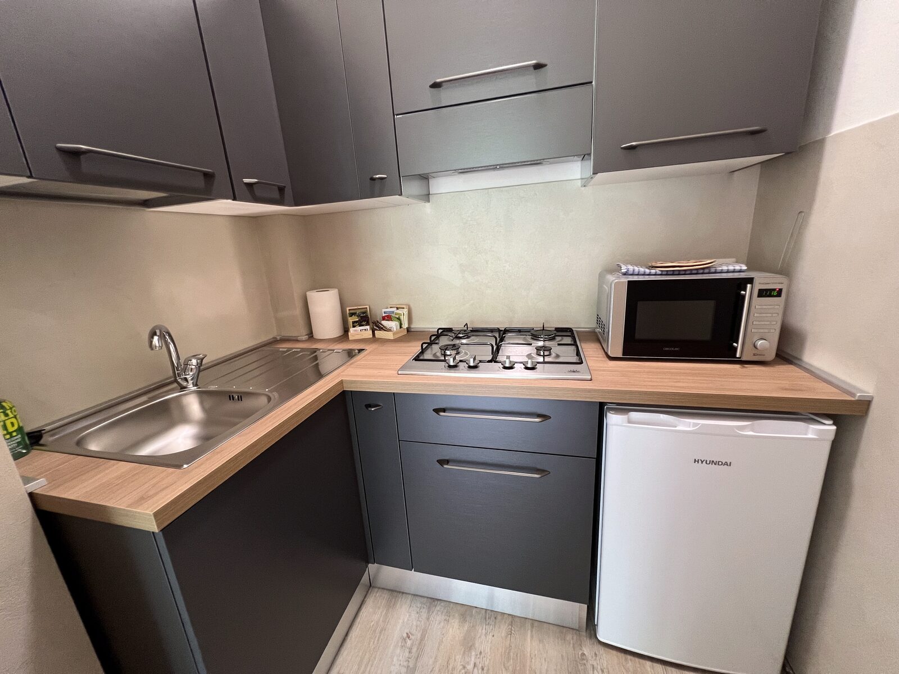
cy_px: 337
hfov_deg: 106.2
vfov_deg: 89.9
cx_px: 450
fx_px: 338
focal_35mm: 13
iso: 250
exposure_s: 1/50
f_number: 1.8
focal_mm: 1.57
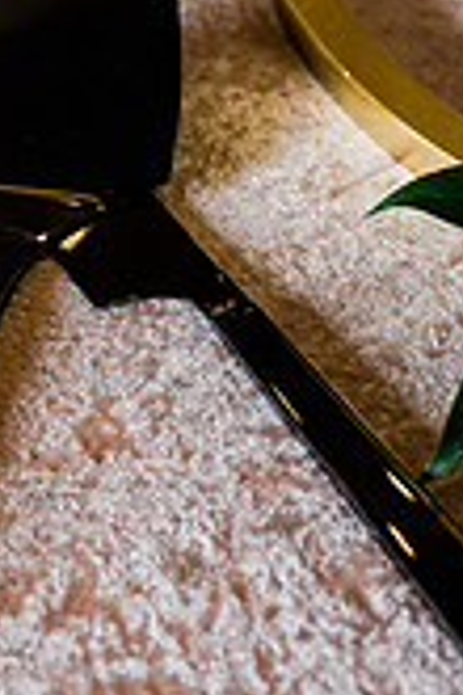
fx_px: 1890
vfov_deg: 20.5
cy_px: 101
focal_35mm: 98
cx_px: 137
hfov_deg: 13.9
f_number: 4.5
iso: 500
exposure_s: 1/200
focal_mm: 36
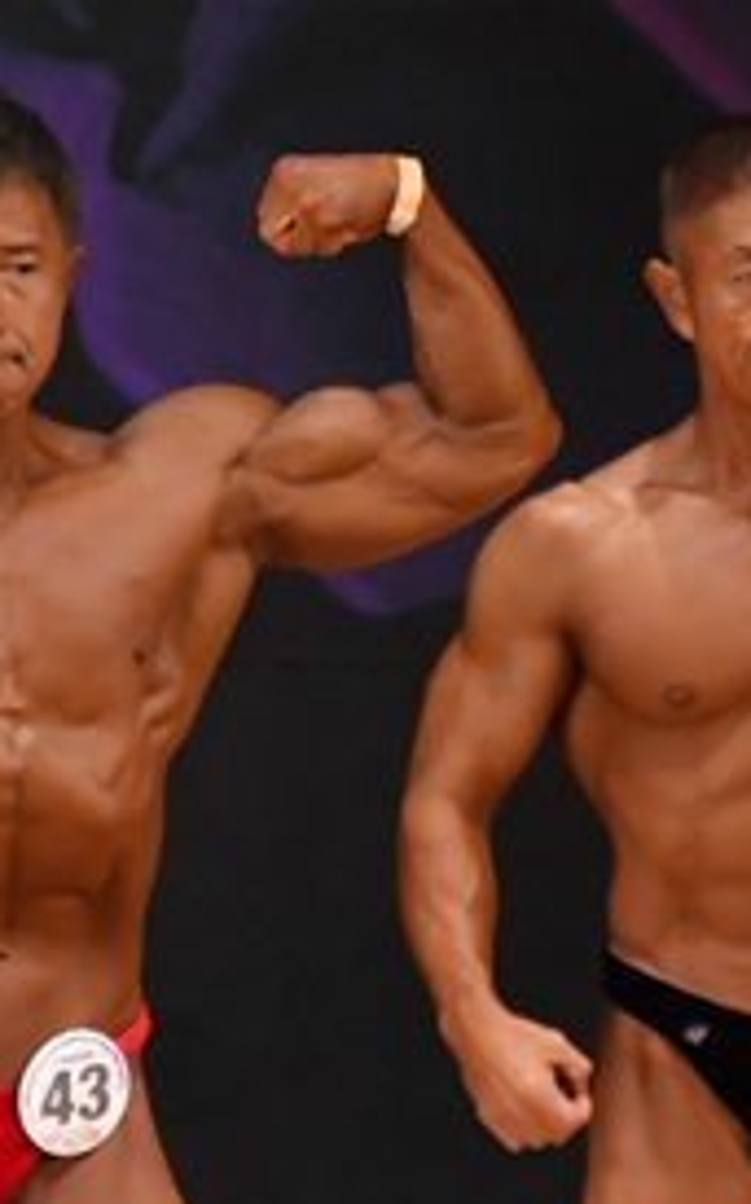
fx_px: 29733
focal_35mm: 907
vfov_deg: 2.3
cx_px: 1588
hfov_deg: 1.4
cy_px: 1063
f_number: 5.6
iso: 4500
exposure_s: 1/400
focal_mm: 210
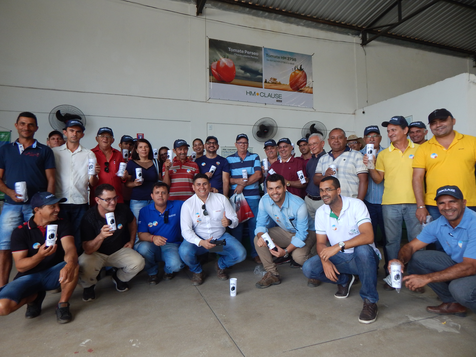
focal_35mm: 22
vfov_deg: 61.1
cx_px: 238
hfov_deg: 76.4
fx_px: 303
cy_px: 178
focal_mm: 4
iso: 125
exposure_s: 1/100
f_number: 3
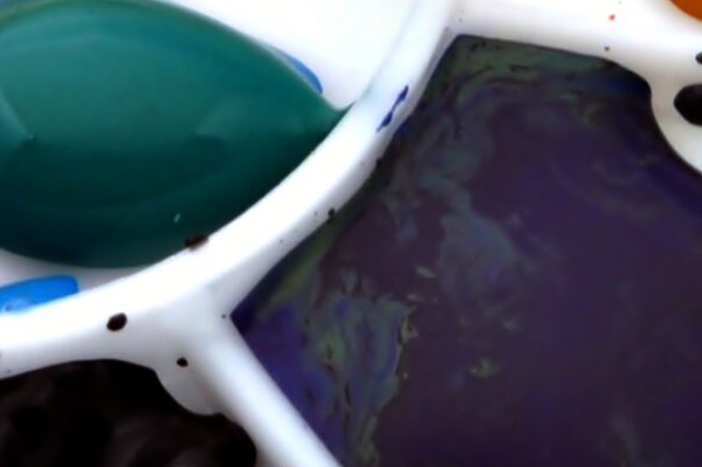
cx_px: 176
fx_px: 6861
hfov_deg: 5.9
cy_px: -235
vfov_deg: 3.9
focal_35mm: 352
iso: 200
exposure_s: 1/2
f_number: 16
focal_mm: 55
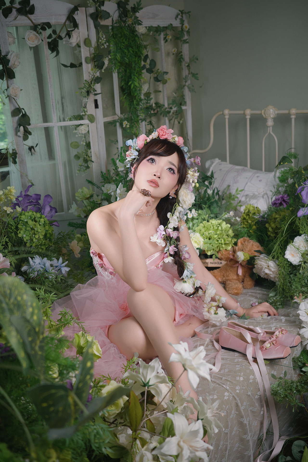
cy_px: 231
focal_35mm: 40
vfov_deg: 48.5
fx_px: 513
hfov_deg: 33.4
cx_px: 154
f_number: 2.8
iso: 640
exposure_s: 1/60
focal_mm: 26
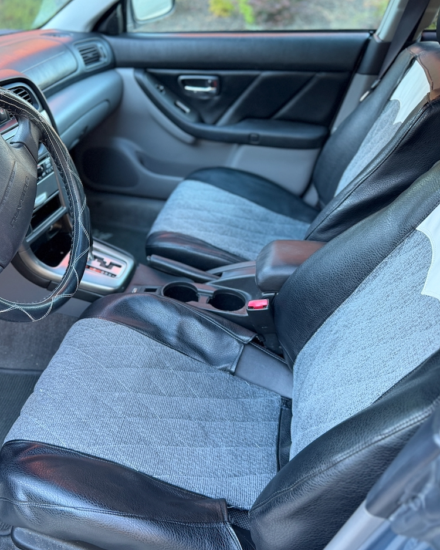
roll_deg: +9.3
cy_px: 274
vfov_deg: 55.7
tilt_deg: -30.8
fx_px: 521
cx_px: 130
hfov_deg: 44.8
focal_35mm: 32
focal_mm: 6.76
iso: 250
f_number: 1.78
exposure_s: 1/60
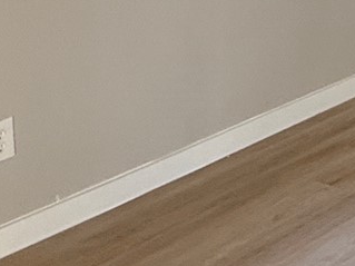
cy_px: -257
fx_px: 923
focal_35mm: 90
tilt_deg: +0.8
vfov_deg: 14.0
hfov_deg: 16.3
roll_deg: +0.1
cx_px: 723
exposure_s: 1/120
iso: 125
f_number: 2.2
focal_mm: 2.22
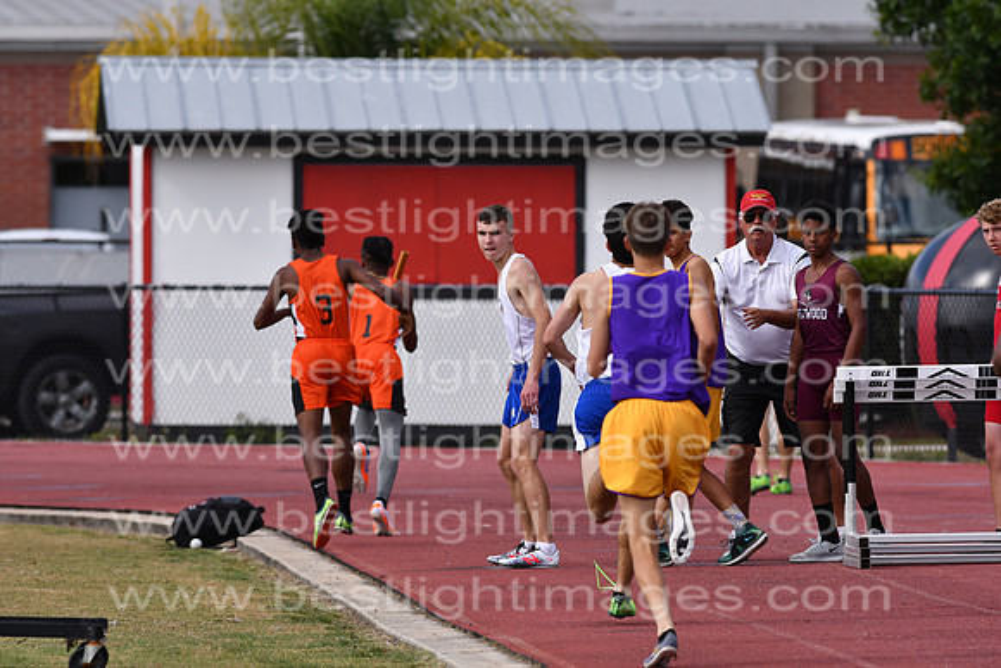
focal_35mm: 450
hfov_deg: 4.6
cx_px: 500
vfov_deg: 3.1
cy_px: 334
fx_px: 12515
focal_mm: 300
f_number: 5.6
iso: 400
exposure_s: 1/2500
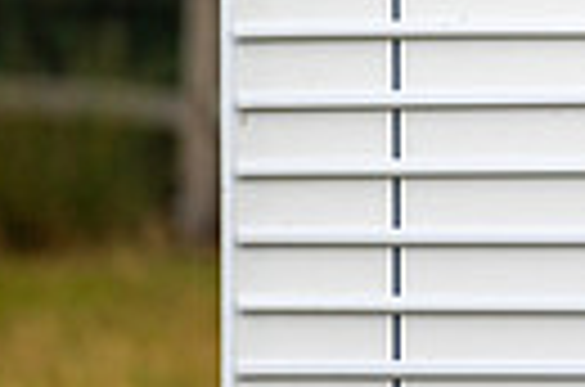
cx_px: 1238
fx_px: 14508
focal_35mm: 895
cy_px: -360
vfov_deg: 1.5
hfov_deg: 2.3
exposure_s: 1/320
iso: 200
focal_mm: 200
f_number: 3.2
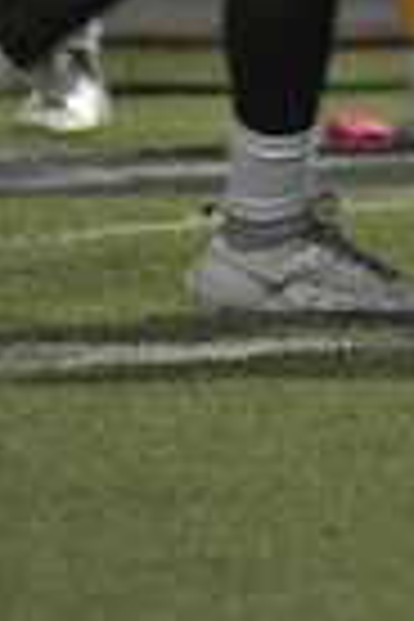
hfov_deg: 0.5
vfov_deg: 0.8
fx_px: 43553
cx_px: 864
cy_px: -657
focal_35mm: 2525
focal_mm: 600
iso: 6400
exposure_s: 1/200
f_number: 6.3
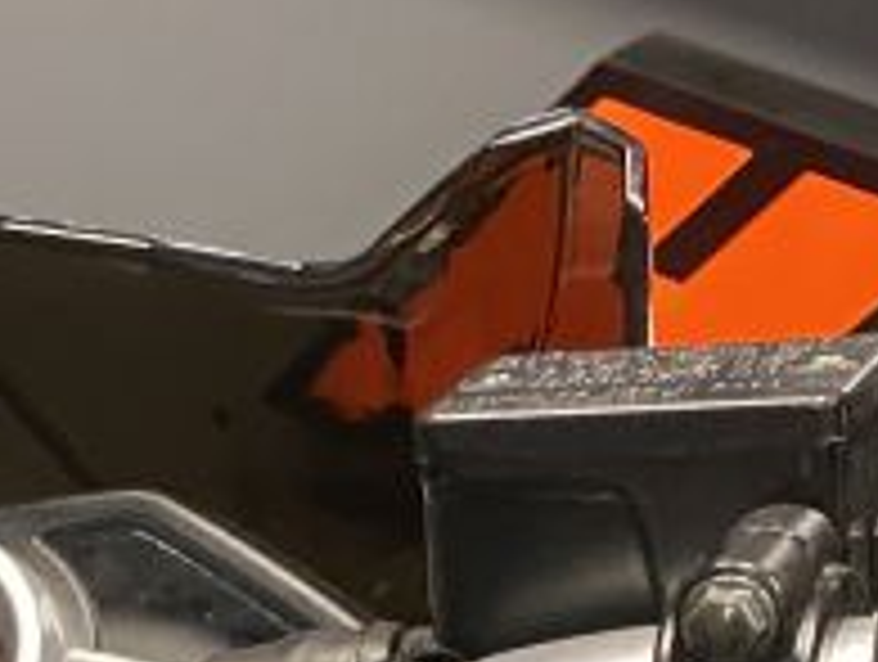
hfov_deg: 12.5
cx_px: -788
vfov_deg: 9.7
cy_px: 1394
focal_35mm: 141
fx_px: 3583
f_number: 1.8
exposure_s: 1/50
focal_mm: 4.25
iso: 250
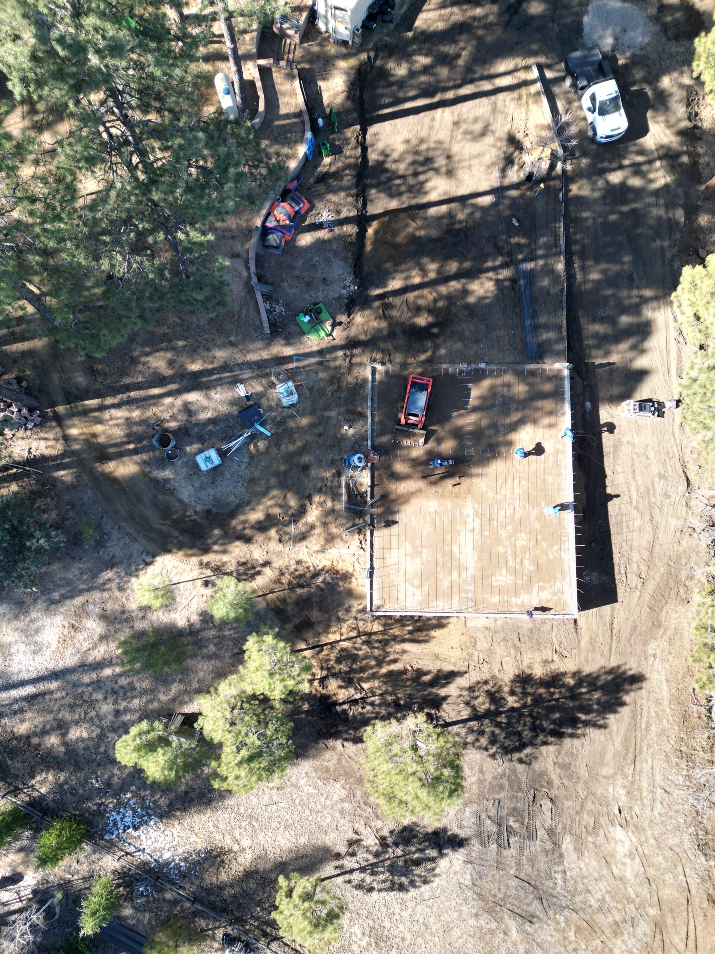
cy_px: 477
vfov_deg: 71.6
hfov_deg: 56.8
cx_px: 358
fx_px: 661
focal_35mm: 24
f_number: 1.7
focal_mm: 6.72
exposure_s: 1/640
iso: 110
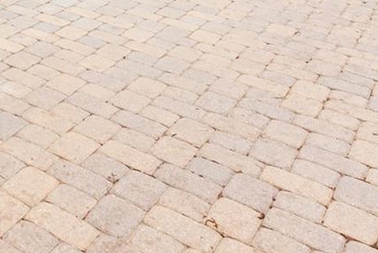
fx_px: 620
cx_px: -163
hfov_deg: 26.4
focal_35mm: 59
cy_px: -196
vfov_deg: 18.3
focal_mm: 16
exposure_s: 1/15
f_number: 8
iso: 200
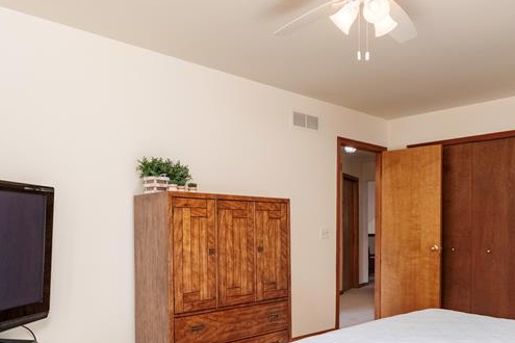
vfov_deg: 41.8
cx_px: 326
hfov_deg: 59.4
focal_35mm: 31
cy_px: 228
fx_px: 443
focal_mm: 10
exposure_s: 1/250
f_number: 6.4
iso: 640
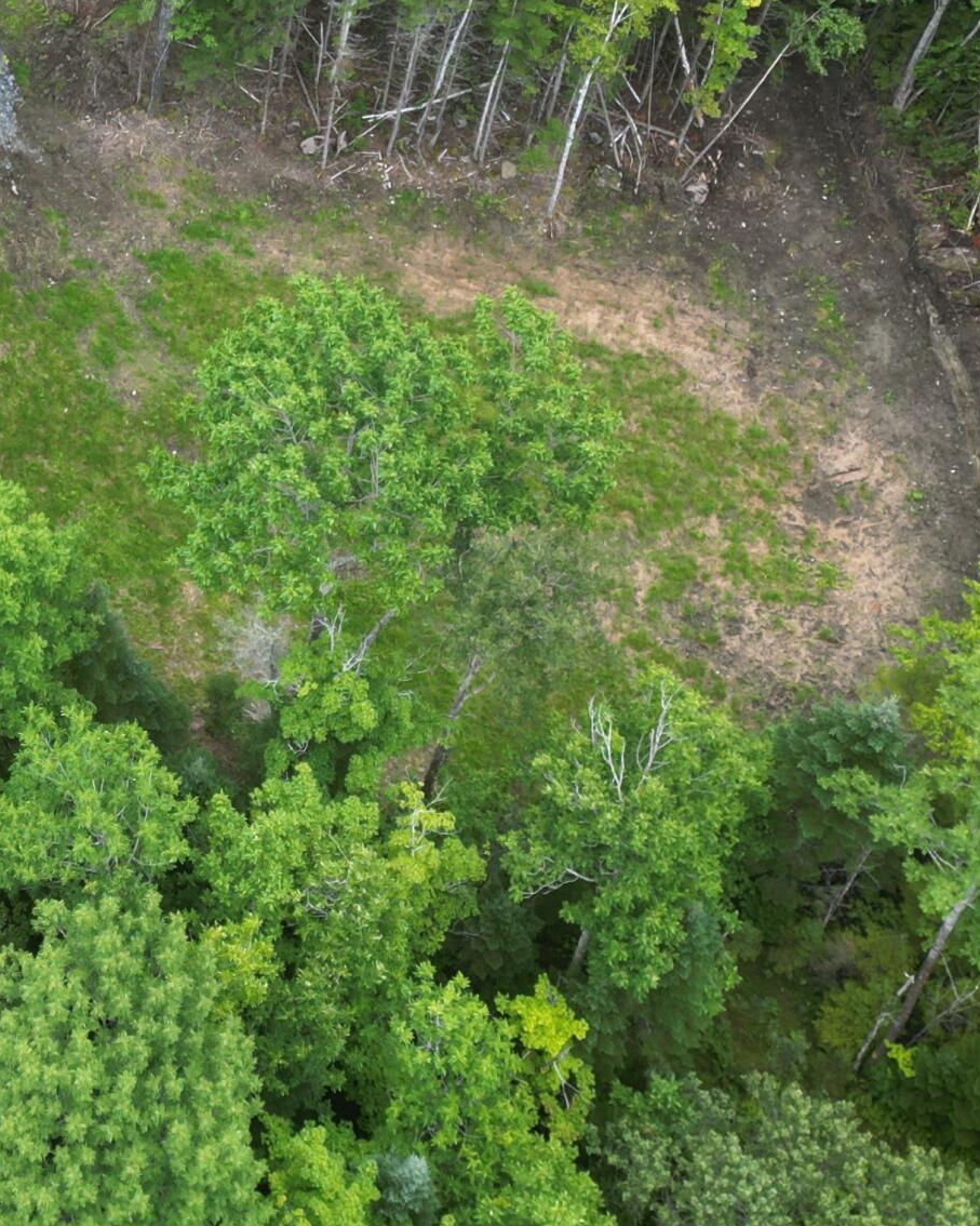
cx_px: -40
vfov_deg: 29.0
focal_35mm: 62
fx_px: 2248
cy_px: 65
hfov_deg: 23.4
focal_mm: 6.72
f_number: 1.7
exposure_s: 1/500
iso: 100
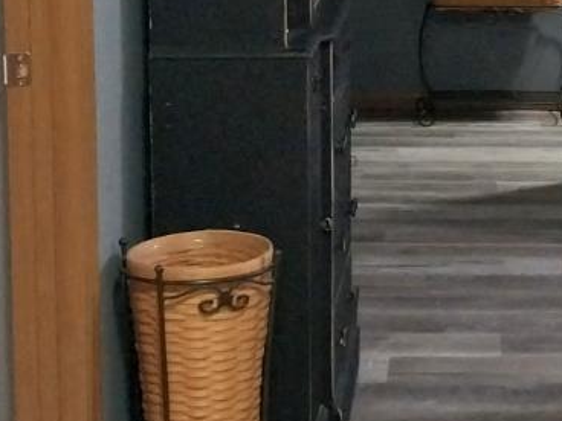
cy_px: 8
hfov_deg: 18.3
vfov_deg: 13.8
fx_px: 1721
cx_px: 493
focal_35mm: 106
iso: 400
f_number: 1.8
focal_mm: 4
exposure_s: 1/24
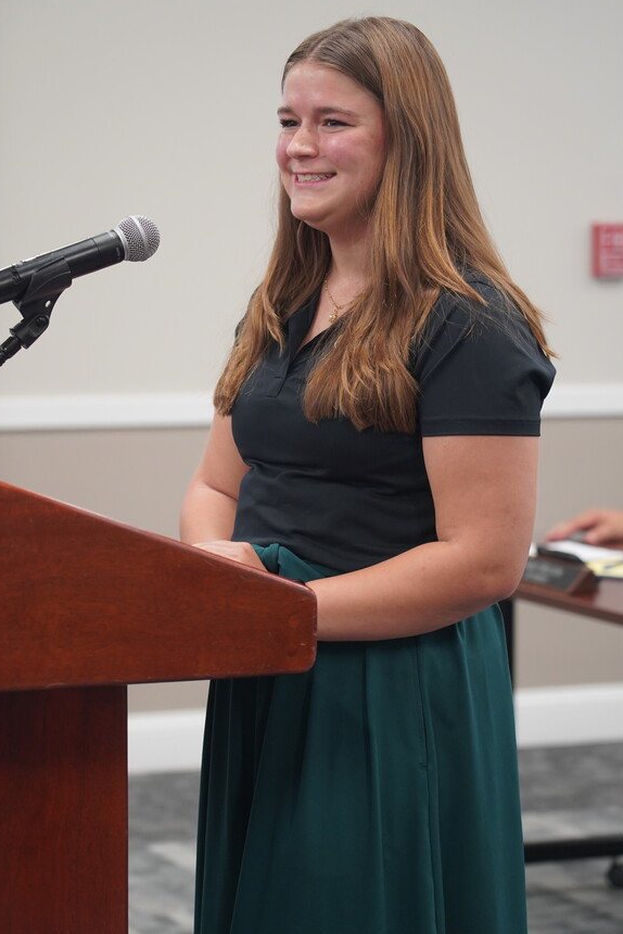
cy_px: 475
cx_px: 257
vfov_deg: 16.4
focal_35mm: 125
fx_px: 3242
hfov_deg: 11.0
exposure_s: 1/160
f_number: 4
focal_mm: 105
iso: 1600
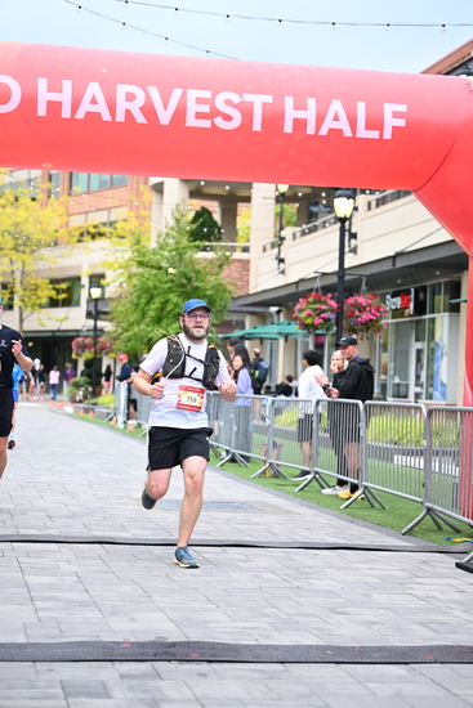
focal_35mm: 70
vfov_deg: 28.8
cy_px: 354
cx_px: 236
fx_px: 1379
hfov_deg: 19.5
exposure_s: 1/2000
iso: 1000
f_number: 2.8
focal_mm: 70
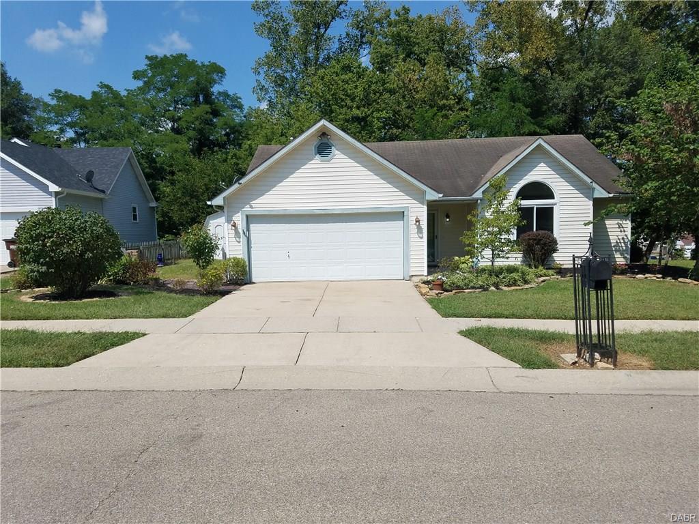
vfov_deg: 53.1
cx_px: 350
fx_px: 525
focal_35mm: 26
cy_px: 262
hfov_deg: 67.3
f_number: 1.7
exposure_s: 1/3856
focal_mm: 4.2
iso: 50
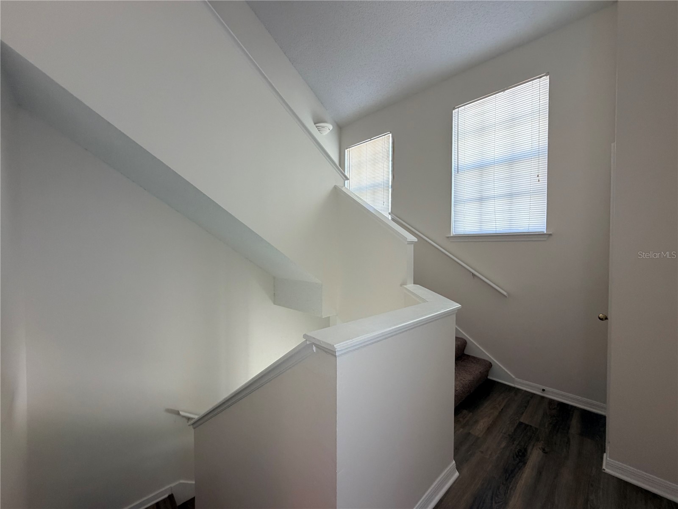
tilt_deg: -0.9
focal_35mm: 14
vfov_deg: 85.7
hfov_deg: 102.1
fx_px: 274
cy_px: 254
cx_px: 339
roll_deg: +0.1
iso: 250
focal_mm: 2.22
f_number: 2.2
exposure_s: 1/121
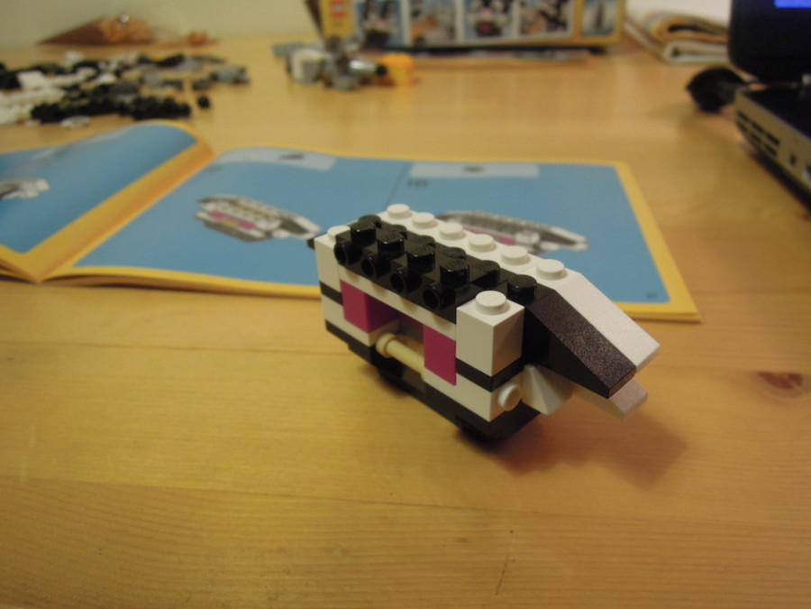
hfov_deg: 71.6
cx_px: 406
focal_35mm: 24
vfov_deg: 56.8
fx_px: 562
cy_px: 304
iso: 400
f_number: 2.8
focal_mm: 4.3
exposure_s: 1/30
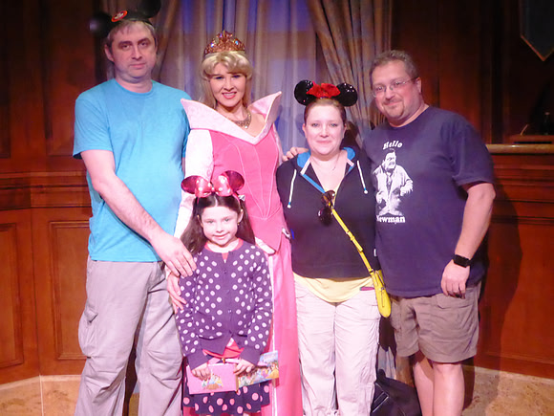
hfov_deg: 38.9
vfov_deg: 29.7
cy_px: 208
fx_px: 784
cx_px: 277
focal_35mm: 49
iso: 1600
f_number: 4.2
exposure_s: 1/60
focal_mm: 8.5
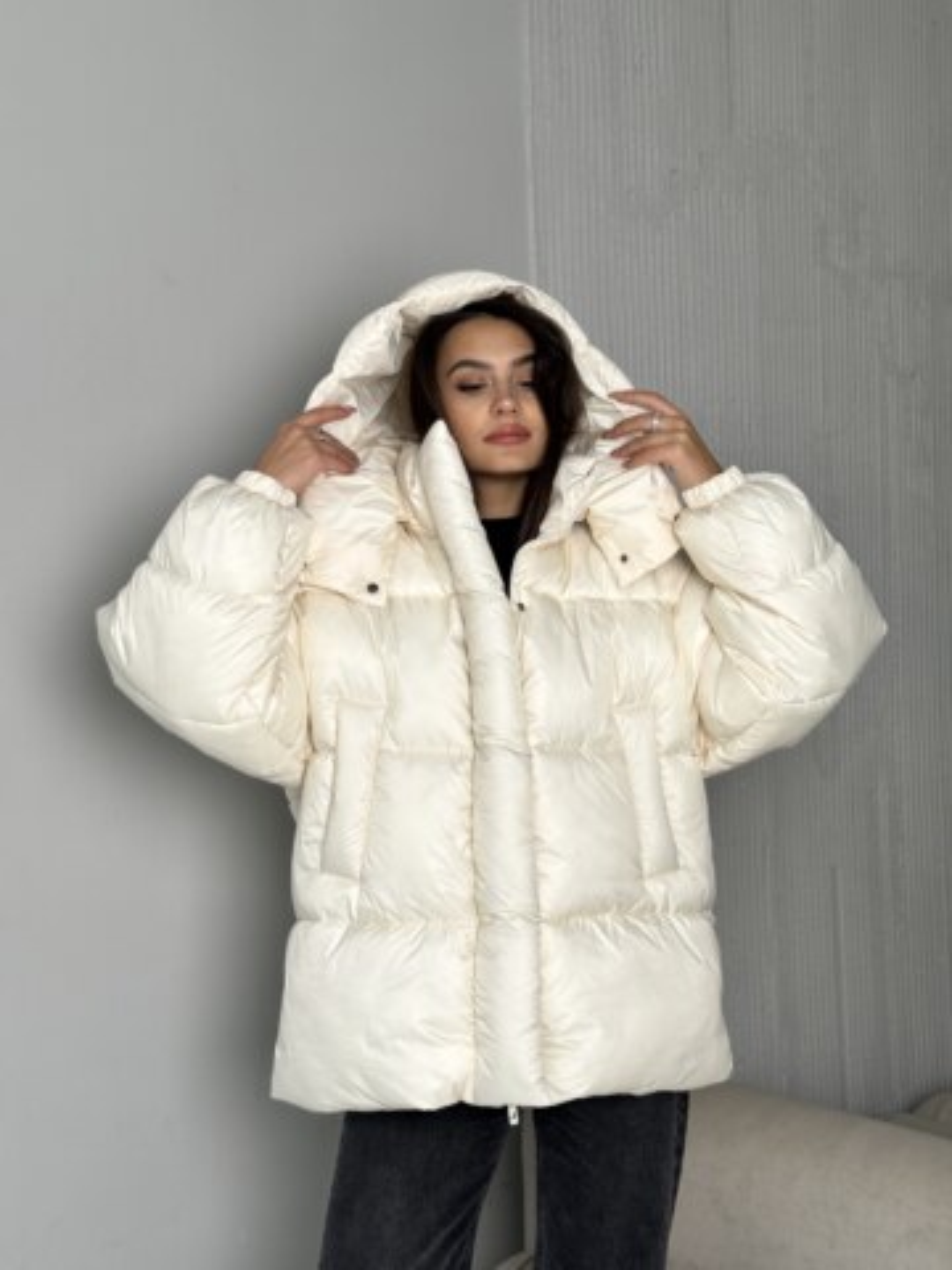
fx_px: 1760
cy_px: 635
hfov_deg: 30.3
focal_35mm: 48
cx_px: 476
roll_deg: +2.3
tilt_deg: -0.7
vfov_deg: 39.7
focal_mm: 6.76
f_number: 1.78
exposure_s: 1/189
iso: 64
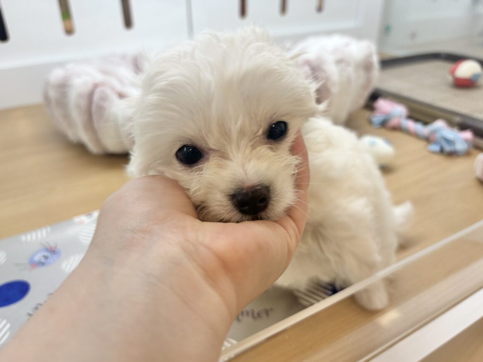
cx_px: 240
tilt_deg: -30.6
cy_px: 186
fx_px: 377
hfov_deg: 65.3
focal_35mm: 27
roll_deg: +1.6
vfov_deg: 51.3
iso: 64
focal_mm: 5.96
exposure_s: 1/100
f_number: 1.6
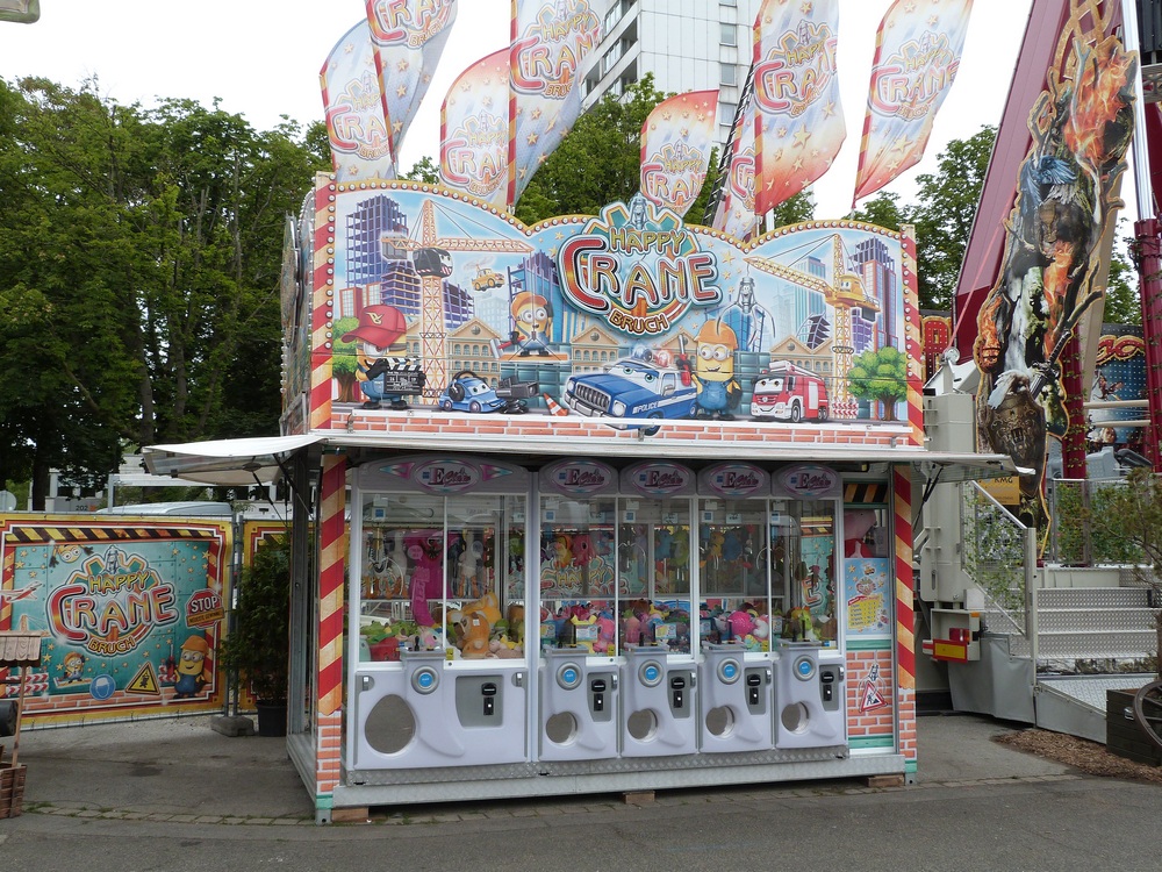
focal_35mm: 36
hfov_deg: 51.4
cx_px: 581
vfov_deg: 39.7
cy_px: 436
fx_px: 1208
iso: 100
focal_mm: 6.3
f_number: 5
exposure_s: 1/250
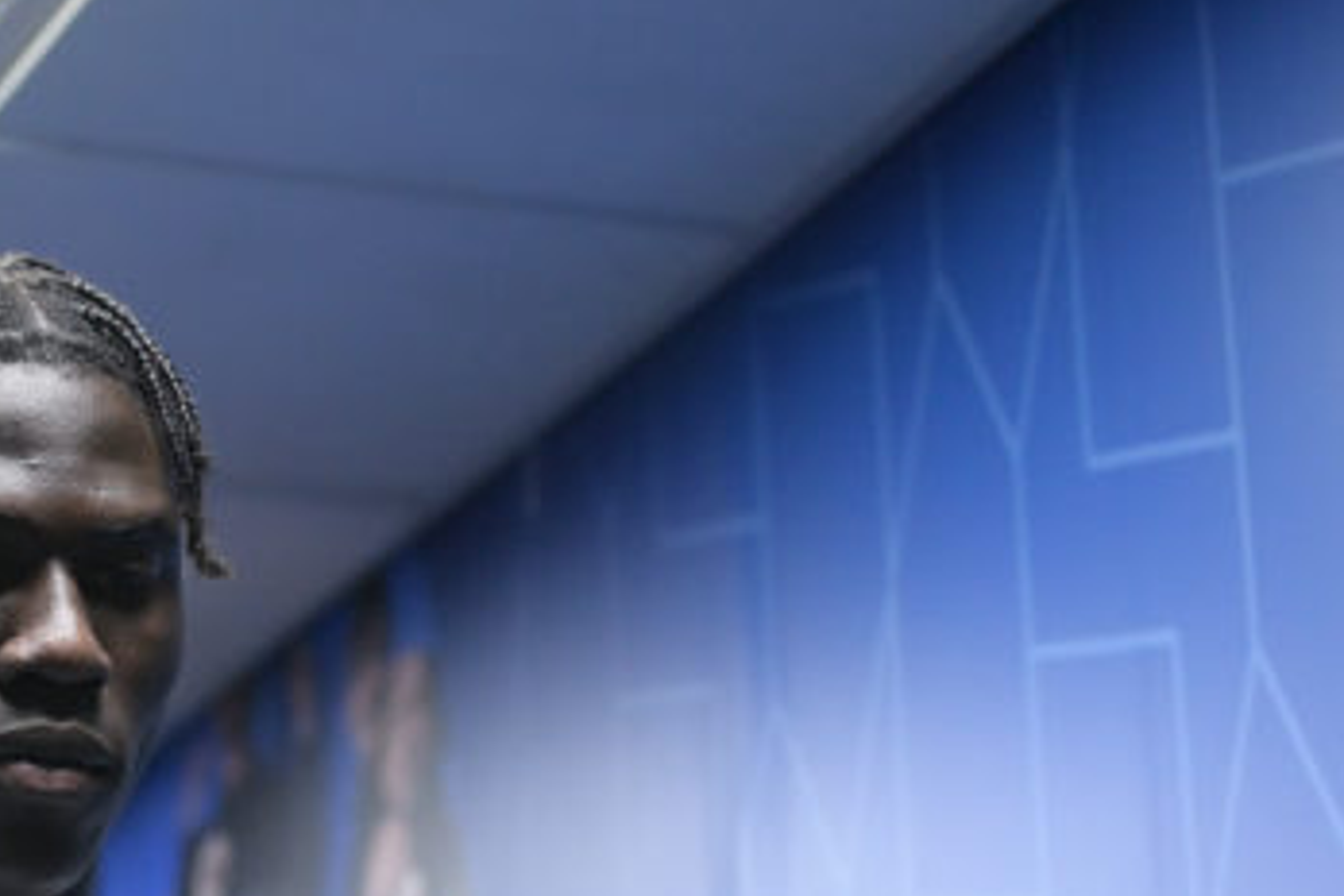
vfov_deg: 9.1
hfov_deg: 13.4
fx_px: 5637
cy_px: 803
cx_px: -19
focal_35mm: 151
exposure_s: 1/640
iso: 3200
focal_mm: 70
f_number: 2.8
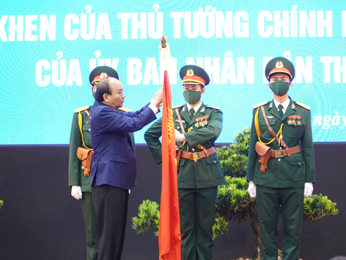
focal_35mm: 172
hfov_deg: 11.5
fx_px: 1715
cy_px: 130
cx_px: 185
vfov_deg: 8.7
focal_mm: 105
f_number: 4
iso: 3200
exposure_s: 1/80
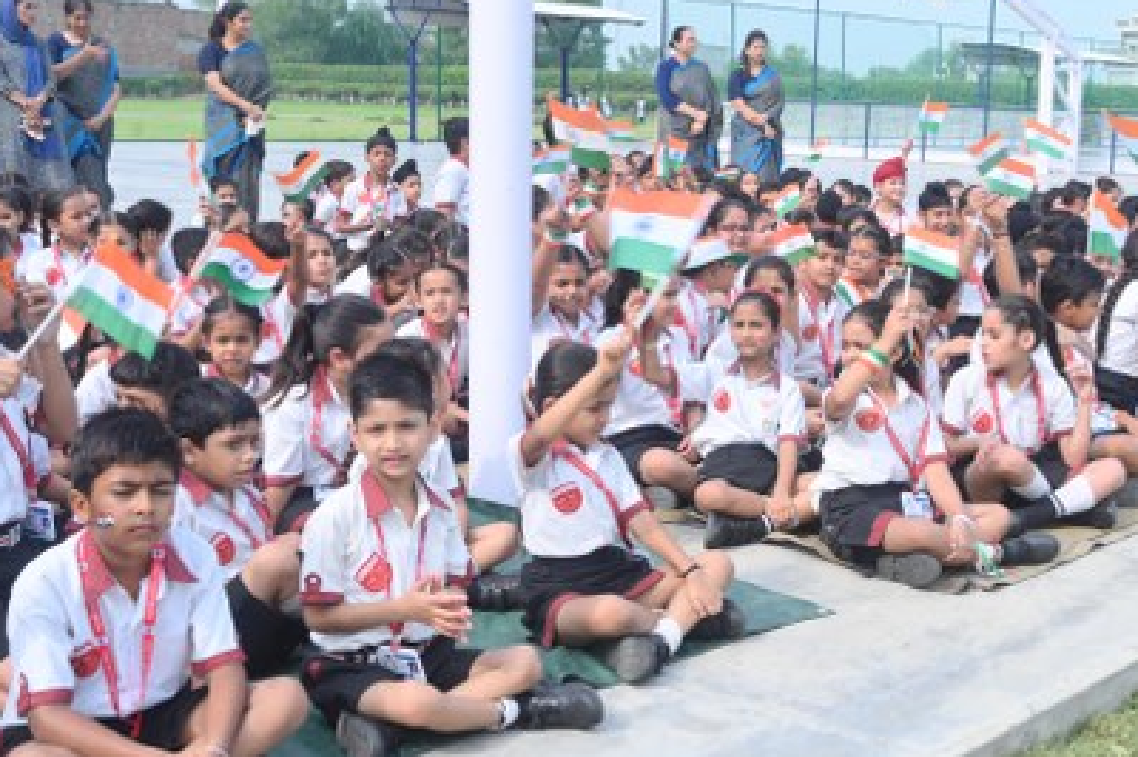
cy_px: 349
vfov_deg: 25.0
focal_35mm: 54
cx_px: 834
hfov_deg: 36.2
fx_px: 1706
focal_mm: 36
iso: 160
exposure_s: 1/125
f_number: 9
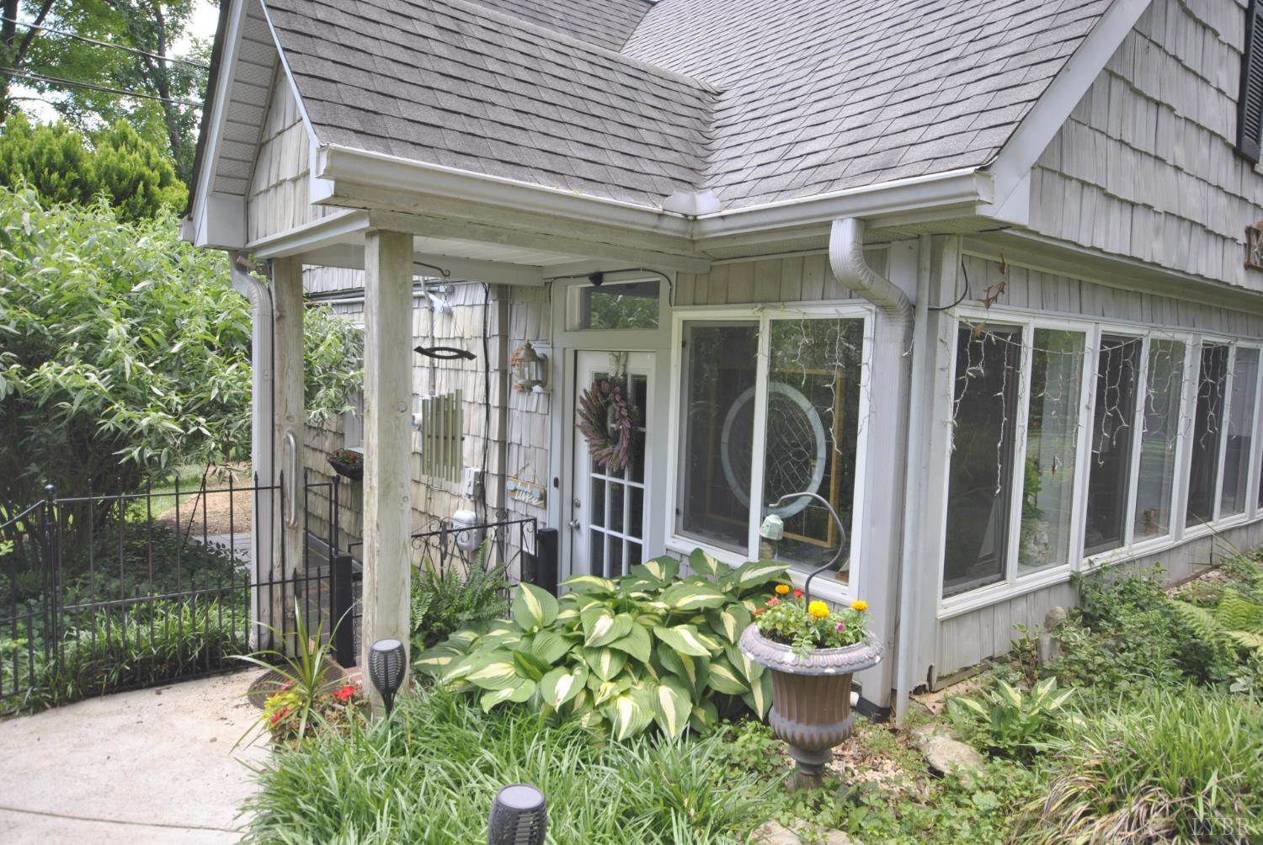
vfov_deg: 53.3
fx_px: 843
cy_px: 422
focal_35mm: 24
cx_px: 632
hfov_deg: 73.7
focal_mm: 16
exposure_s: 1/125
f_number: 5.6
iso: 200
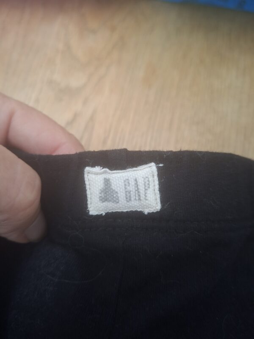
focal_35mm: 23
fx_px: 225
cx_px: 127
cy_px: 170
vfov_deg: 73.9
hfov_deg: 58.9
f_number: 1.8
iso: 400
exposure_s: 1/24
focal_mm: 5.54
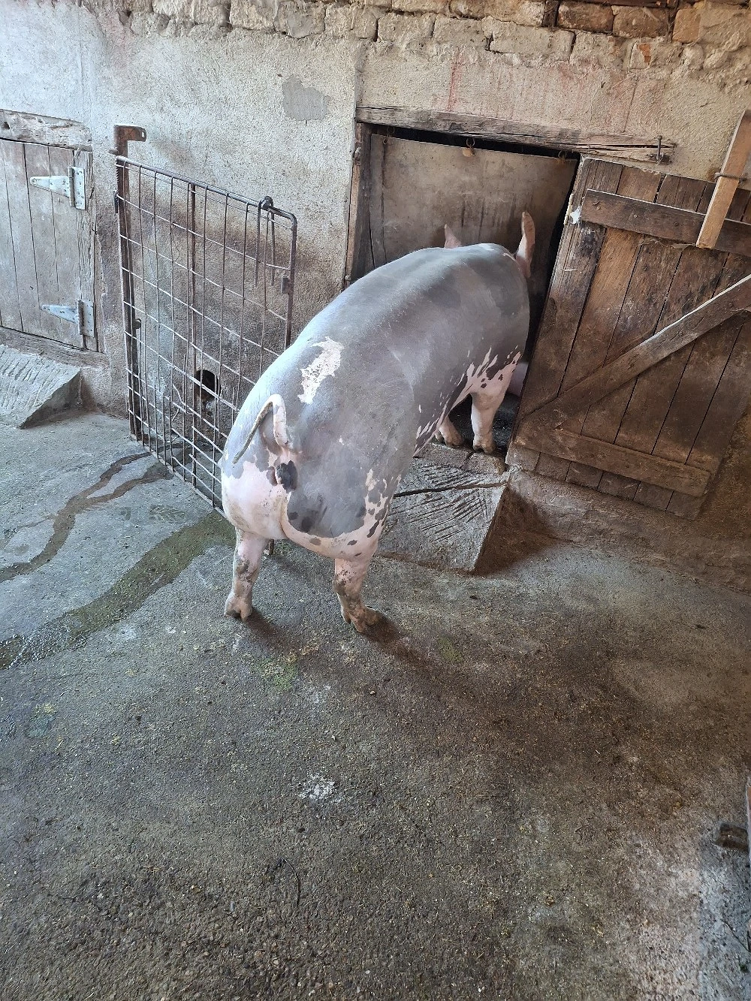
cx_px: 376
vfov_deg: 69.4
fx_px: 723
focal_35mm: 25
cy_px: 500
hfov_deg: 54.9
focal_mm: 4.69
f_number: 1.8
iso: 200
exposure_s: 1/50
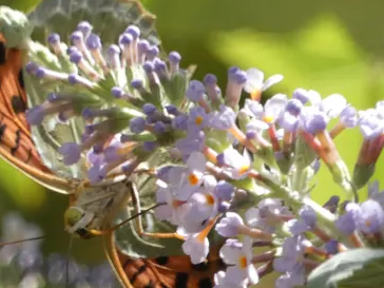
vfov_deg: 0.8
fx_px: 20145
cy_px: 171
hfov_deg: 1.1
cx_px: 128
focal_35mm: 1816
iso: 200
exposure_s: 1/125
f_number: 5.6
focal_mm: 185
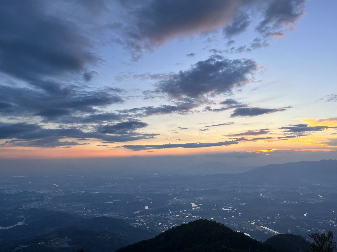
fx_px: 263
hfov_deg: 65.3
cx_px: 164
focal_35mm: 27
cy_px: 122
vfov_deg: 51.3
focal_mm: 5.1
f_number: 1.6
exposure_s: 1/469
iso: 50
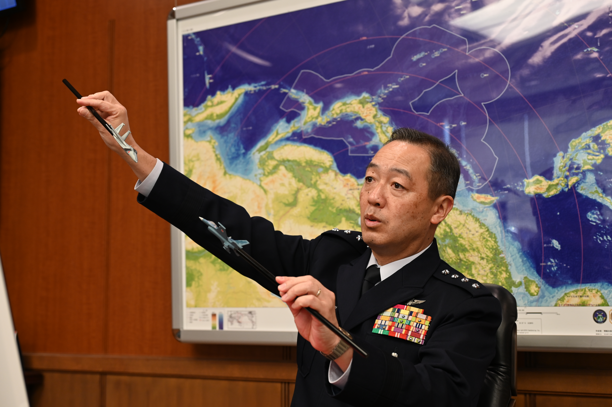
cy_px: 204
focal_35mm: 55
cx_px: 306
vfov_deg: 24.6
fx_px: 934
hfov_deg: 36.3
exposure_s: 1/100
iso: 640
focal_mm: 55
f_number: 4
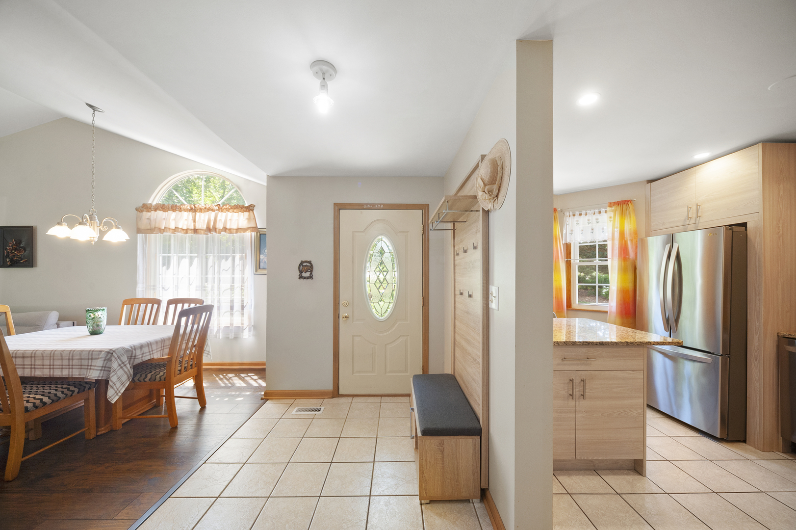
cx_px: 398
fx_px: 265
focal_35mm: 12
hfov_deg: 112.7
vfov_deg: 89.9
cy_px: 265
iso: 400
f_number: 8
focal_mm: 12
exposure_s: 1/20
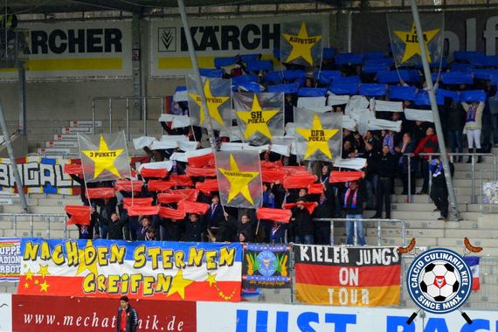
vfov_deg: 11.1
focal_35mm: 123
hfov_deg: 16.7
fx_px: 1701
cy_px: 166
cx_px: 249
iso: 1250
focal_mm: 82
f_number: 5
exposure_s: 1/1250
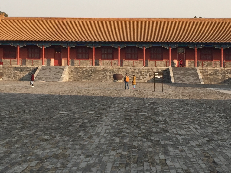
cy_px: 44
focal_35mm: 72
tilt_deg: +3.0
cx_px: 114
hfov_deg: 27.0
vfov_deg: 20.3
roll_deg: -0.5
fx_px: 480
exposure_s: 1/1014
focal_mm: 4.15
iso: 32
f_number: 2.2
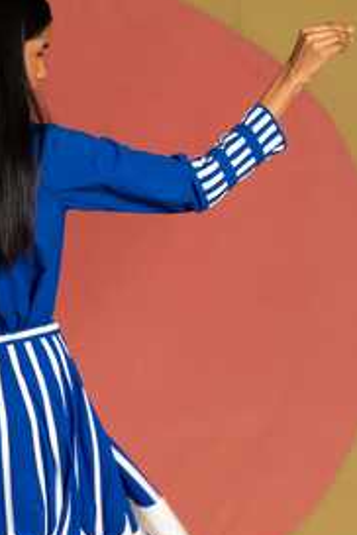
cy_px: 450
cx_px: 20
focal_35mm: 75
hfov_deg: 17.8
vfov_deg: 26.4
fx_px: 1116
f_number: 3.2
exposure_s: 1/200
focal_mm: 39
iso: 1250
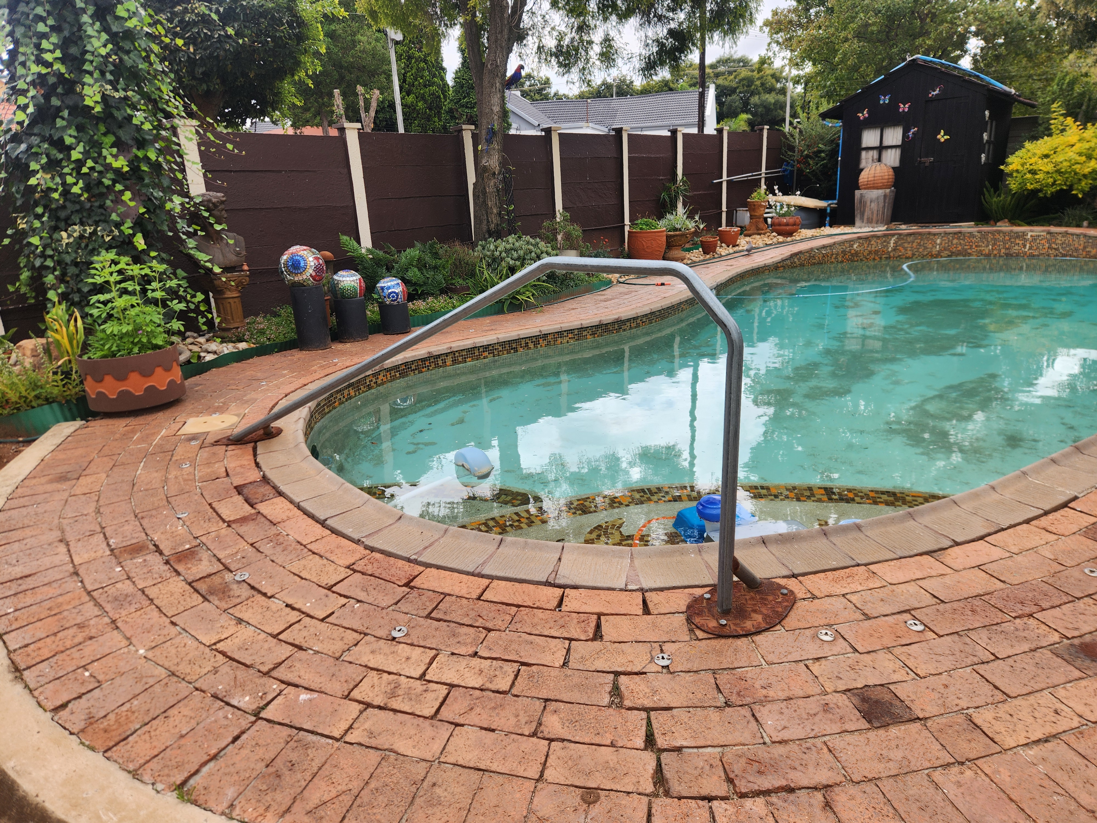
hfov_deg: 73.9
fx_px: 729
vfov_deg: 58.9
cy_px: 412
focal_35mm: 23
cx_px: 548
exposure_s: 1/560
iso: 20
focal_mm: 5.4
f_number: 1.8
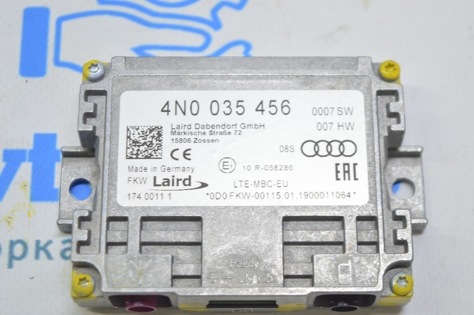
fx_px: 1085
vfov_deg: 16.5
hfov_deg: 24.6
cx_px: 237
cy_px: 158
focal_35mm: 82
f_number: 5.6
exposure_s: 1/20
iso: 400
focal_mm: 55
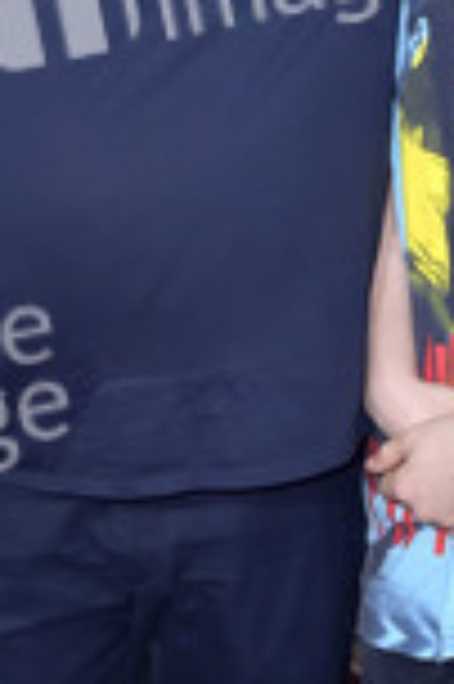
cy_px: 189
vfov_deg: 20.3
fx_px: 1896
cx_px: 330
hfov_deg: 13.6
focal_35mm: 100
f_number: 6.3
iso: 640
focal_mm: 38
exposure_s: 1/250
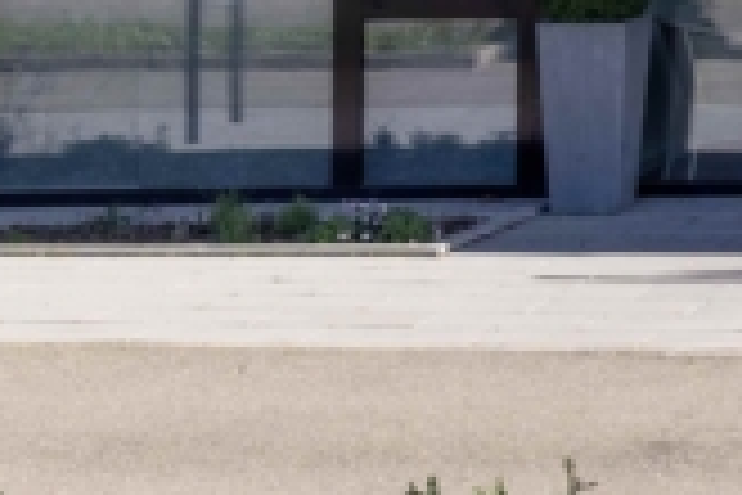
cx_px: 1632
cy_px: -778
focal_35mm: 135
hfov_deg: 12.7
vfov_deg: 9.0
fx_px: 2782
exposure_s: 1/80
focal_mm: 23
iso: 100
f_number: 10
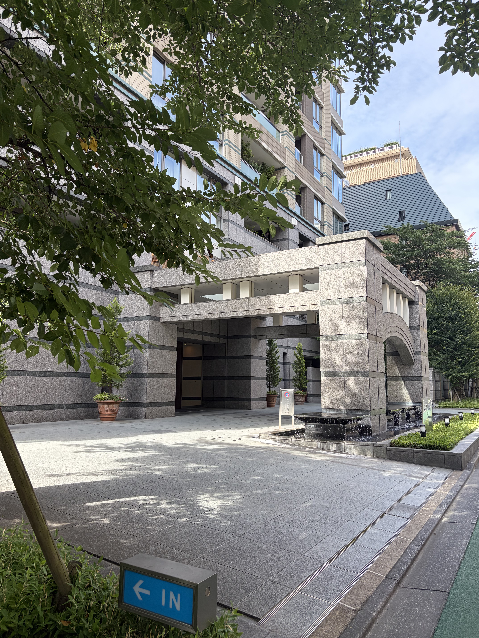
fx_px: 480
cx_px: 240
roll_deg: -0.8
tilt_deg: +8.4
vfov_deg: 67.3
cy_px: 319
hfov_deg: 53.1
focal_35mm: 26
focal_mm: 5.96
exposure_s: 1/716
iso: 64
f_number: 1.6
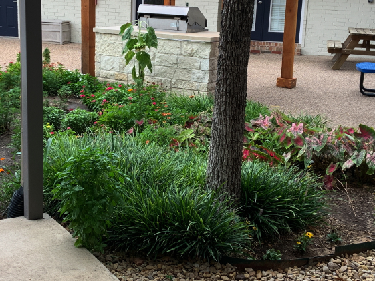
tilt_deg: -14.8
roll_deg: -2.4
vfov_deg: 26.1
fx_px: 607
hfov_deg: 34.3
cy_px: 136
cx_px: 181
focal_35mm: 56
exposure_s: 1/161
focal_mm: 4.25
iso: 25
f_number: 1.8
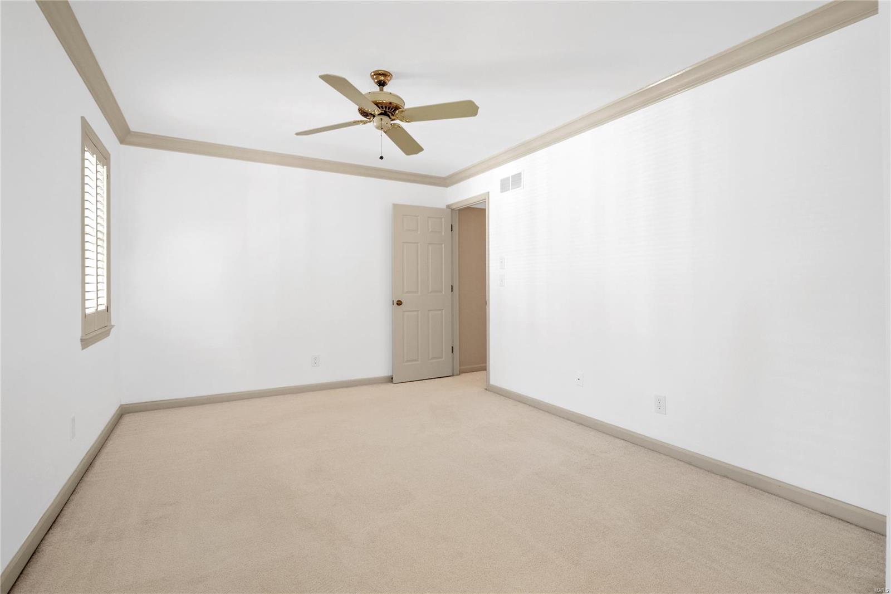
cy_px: 297
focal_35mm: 16
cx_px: 446
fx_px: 396
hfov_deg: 96.7
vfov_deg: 73.7
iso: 400
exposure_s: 1/3
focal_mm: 8
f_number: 8
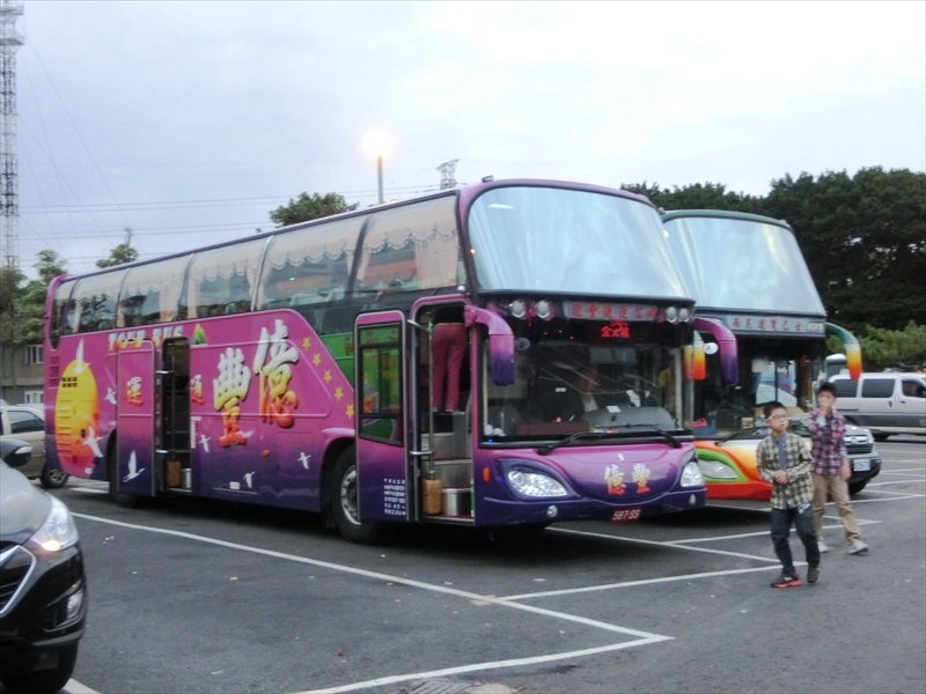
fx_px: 1257
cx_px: 463
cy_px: 347
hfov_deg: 40.4
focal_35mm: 47
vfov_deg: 30.9
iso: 800
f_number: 4.2
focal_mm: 8.29
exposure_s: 1/80
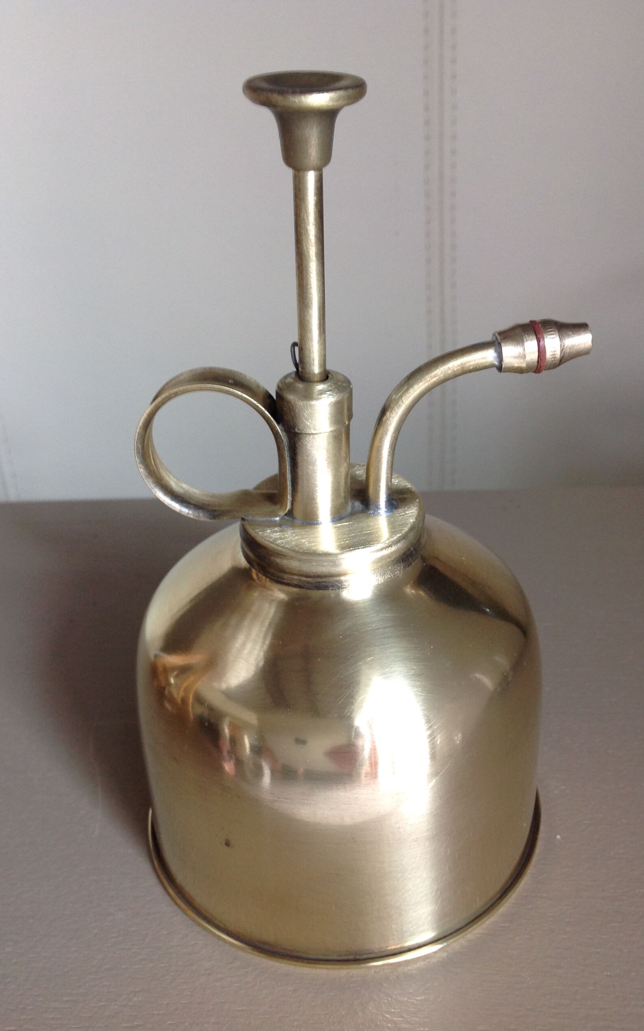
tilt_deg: -30.6
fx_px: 1067
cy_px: 515
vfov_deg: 51.5
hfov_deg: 33.5
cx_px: 358
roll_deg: +3.3
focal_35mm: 38
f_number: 2.4
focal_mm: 4.28
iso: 80
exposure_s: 1/15
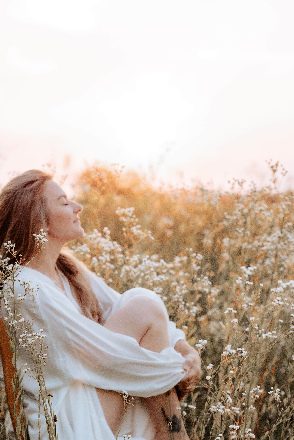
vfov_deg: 16.6
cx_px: 108
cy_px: 252
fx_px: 1507
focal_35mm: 123
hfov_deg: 11.1
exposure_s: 1/800
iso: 500
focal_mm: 85
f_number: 2.8
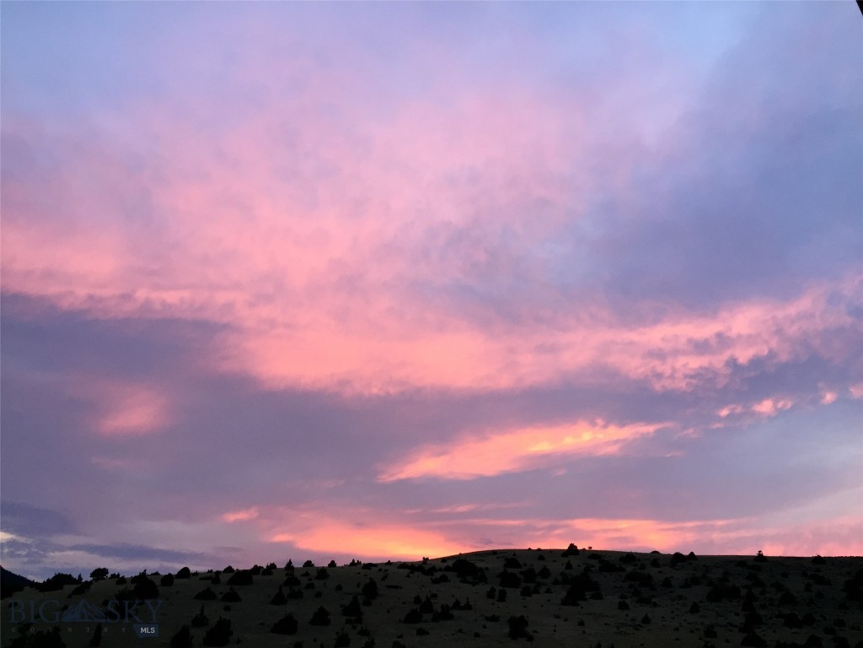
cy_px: 324
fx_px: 723
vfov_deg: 48.2
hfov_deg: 61.7
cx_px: 432
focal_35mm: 29
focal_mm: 4.15
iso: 64
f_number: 2.2
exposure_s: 1/30
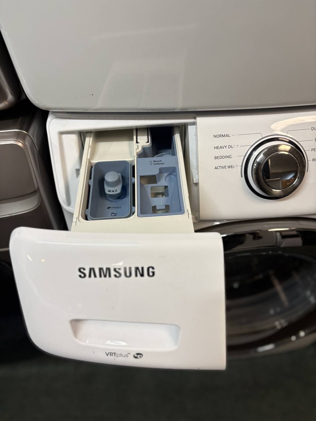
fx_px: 316
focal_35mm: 26
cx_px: 158
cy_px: 210
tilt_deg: -48.4
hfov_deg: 53.1
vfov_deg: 67.3
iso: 125
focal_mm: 5.96
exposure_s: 1/120
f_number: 1.6
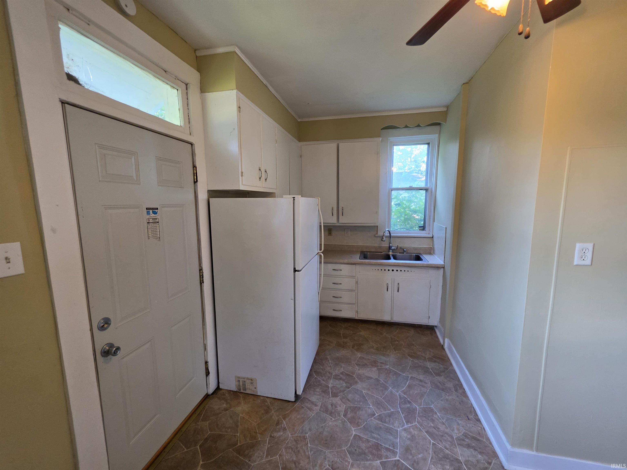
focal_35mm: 13
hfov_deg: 106.2
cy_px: 235
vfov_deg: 89.9
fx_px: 235
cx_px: 314
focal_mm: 2.2
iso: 160
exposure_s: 1/60
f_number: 1.9
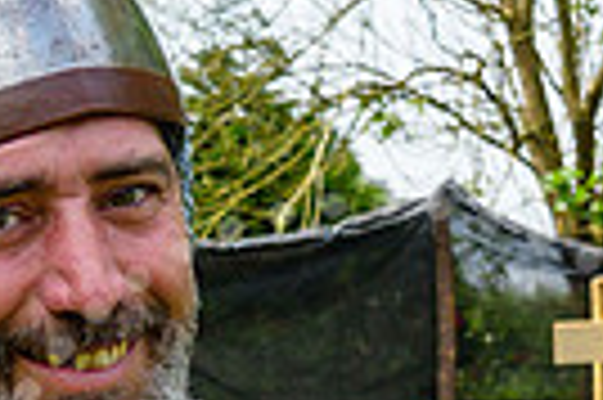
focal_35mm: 131
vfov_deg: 10.1
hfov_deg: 15.6
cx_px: 378
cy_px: 613
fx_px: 2192
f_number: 4
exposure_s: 1/400
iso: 200
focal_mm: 14
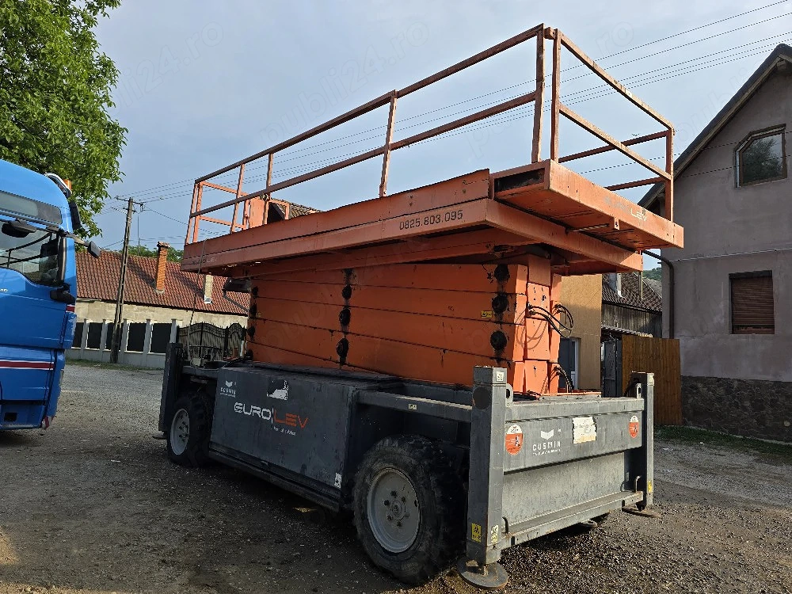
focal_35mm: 23
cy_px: 297
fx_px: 526
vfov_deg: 58.9
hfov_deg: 73.9
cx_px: 396
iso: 80
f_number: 1.7
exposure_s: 1/3333
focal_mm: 6.3
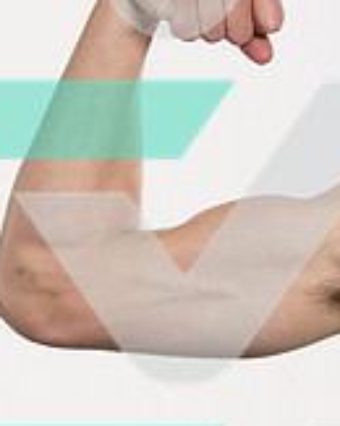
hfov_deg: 6.4
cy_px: 193
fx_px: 2974
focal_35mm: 236
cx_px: 685
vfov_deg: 8.2
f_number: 5.6
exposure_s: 1/250
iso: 640
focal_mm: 56
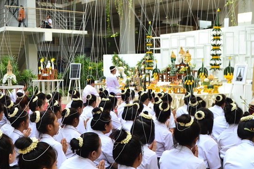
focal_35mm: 52
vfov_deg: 25.8
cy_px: 120
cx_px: 104
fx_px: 367
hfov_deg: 38.1
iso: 400
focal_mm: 24
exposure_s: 1/125
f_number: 6.3
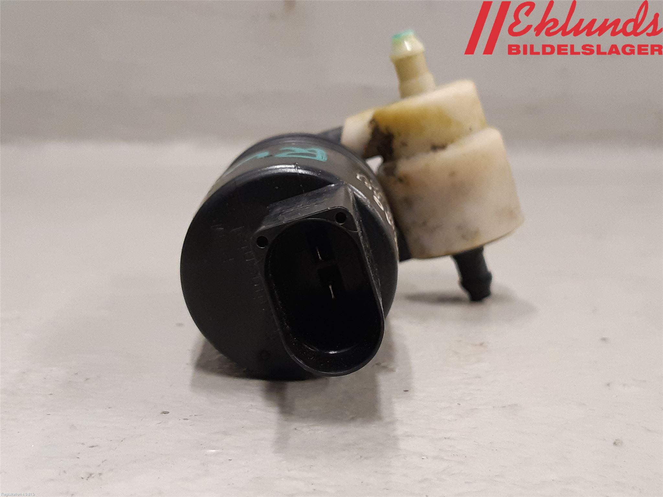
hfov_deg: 67.3
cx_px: 332
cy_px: 248
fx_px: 498
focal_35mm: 26
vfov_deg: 53.1
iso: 200
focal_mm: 3.93
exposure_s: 1/50
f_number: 1.7
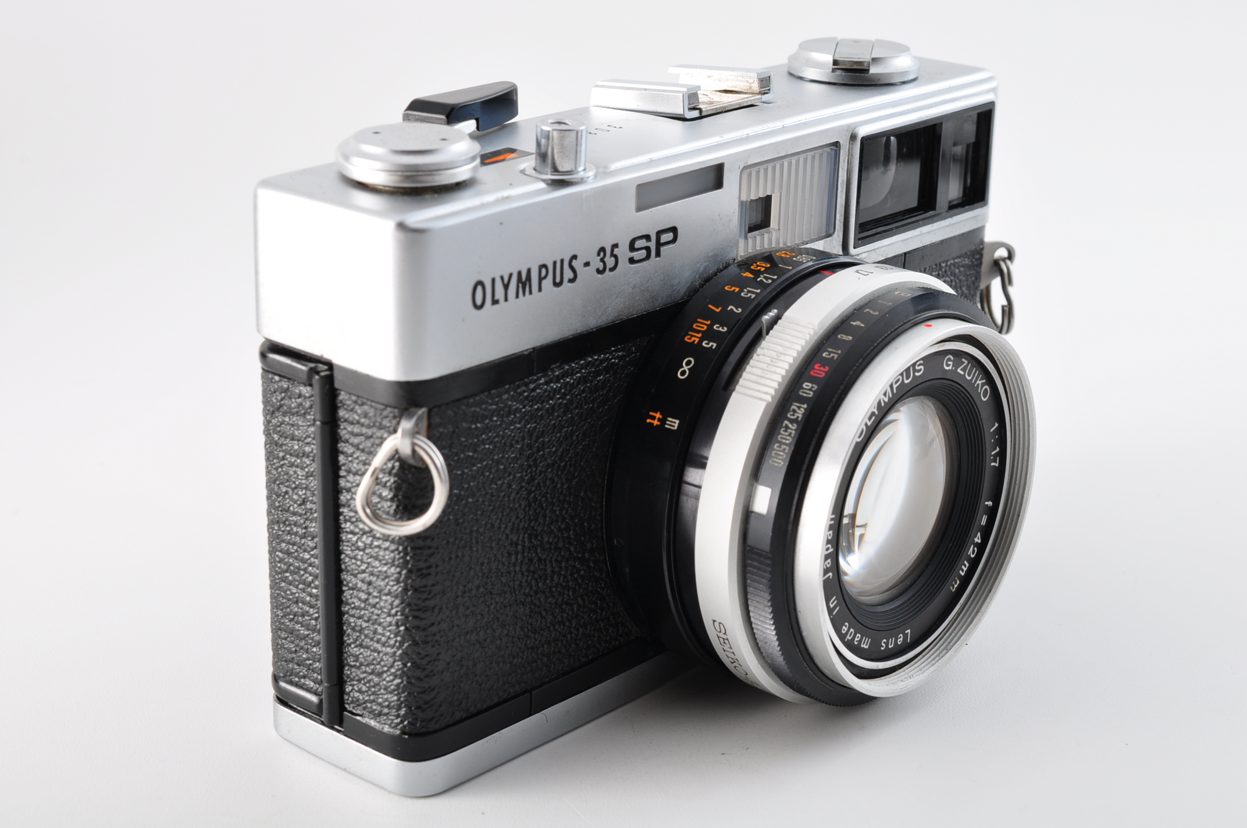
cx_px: 624
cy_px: 414
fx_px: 2076
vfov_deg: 22.6
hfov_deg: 33.4
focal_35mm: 60
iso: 200
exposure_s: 1/200
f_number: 14
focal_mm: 40
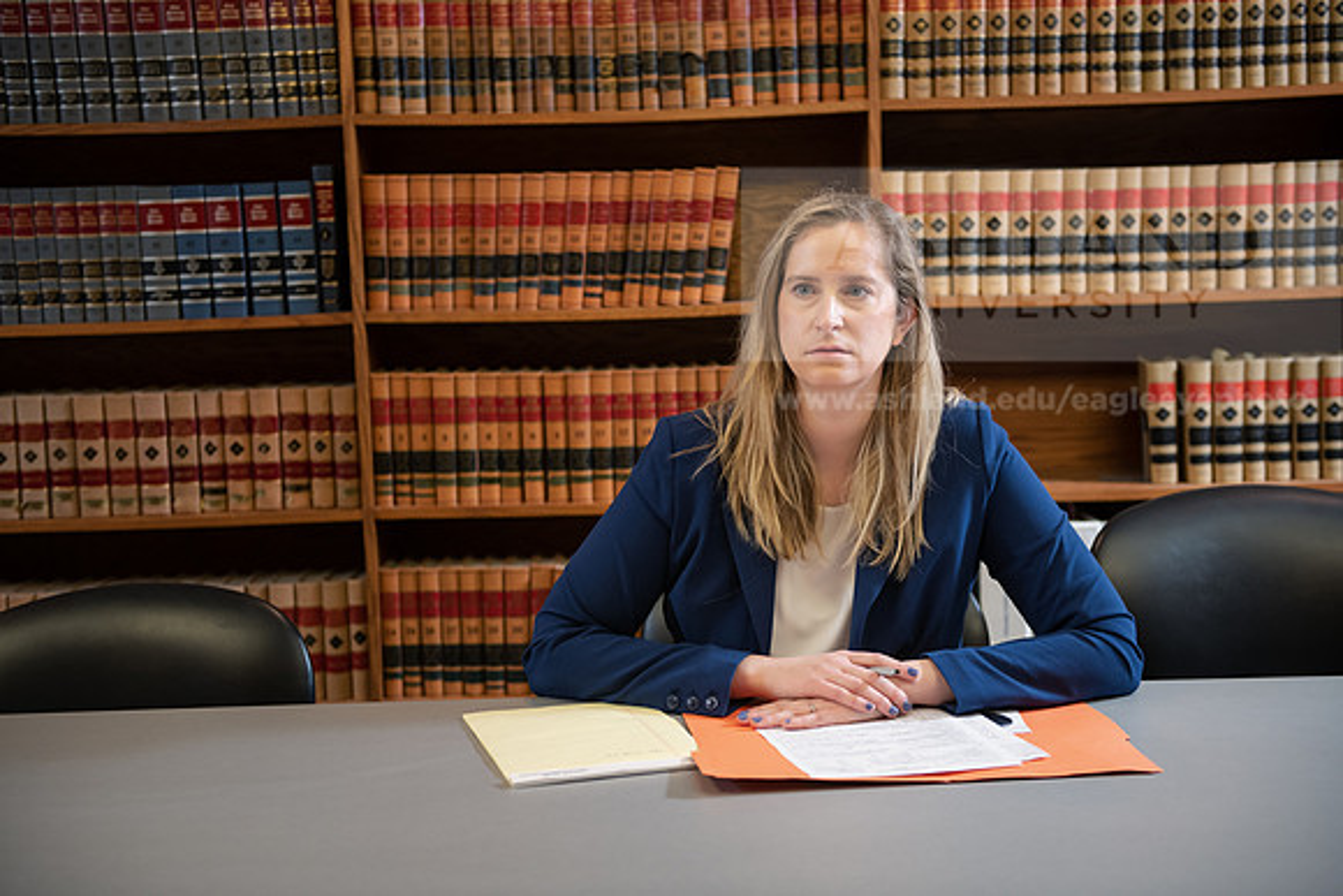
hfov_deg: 38.2
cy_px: 448
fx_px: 1940
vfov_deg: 26.0
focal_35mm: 52
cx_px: 672
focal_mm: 52
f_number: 3.2
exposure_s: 1/160
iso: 800
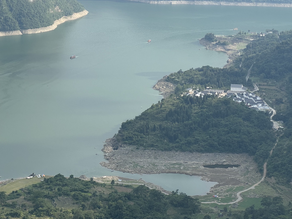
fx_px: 894
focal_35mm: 106
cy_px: 70
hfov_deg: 18.5
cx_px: 115
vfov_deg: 13.9
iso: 32
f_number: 2.8
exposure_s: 1/431
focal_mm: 9
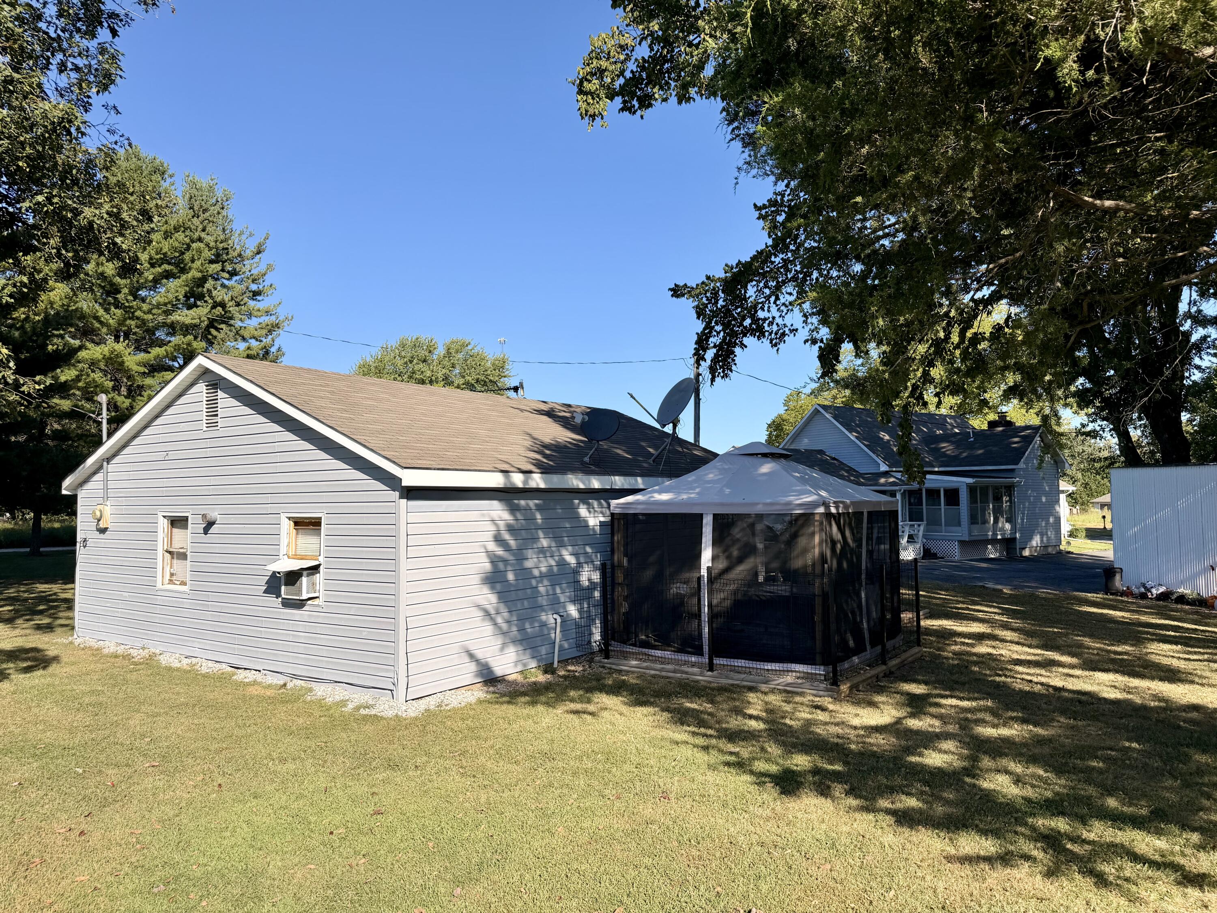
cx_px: 608
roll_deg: +1.5
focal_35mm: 24
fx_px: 844
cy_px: 456
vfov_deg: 56.8
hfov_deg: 71.6
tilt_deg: +3.1
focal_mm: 6.76
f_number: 1.78
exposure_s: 1/4167
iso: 80
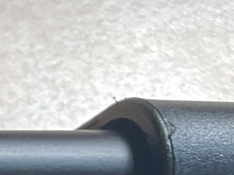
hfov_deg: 7.9
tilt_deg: -62.3
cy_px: 438
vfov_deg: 6.9
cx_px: -557
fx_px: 1365
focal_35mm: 202
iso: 16
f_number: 1.8
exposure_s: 1/133
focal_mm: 3
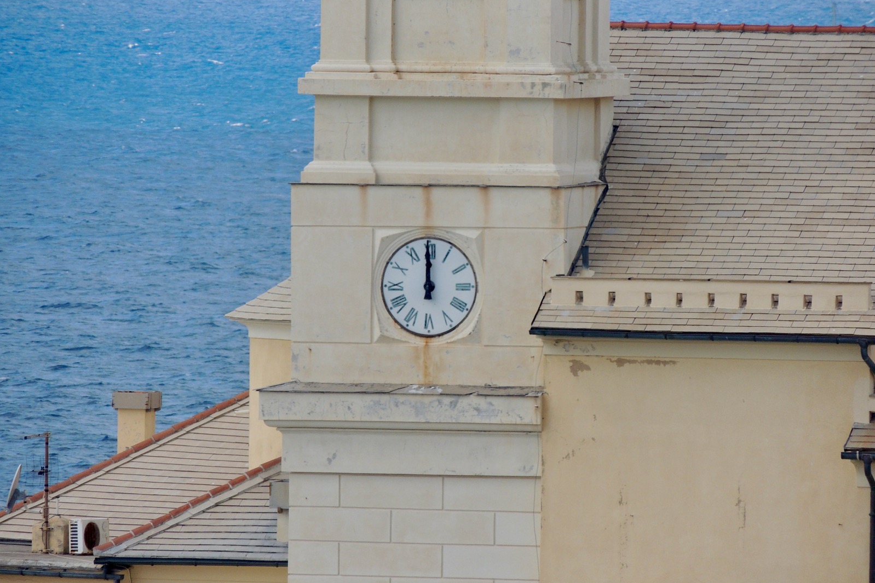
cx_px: 438
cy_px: 301
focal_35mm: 729
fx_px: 17716
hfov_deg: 2.8
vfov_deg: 1.9
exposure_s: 1/1000
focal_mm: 124.8
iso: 220
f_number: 5
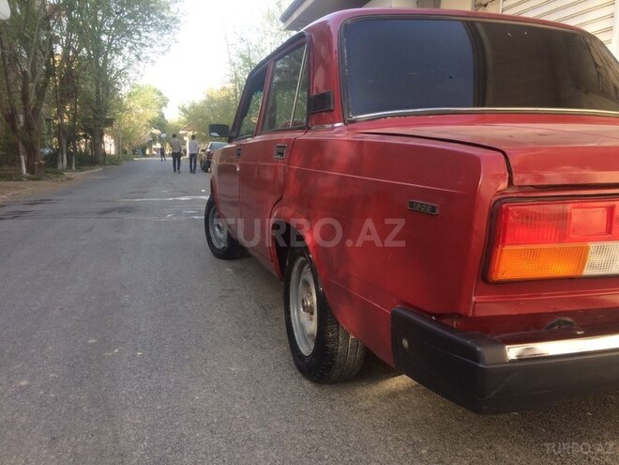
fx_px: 519
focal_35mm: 29
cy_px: 232
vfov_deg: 48.2
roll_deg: -0.9
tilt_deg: -8.4
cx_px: 310
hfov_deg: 61.7
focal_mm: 4.15
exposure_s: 1/306
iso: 32
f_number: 2.2
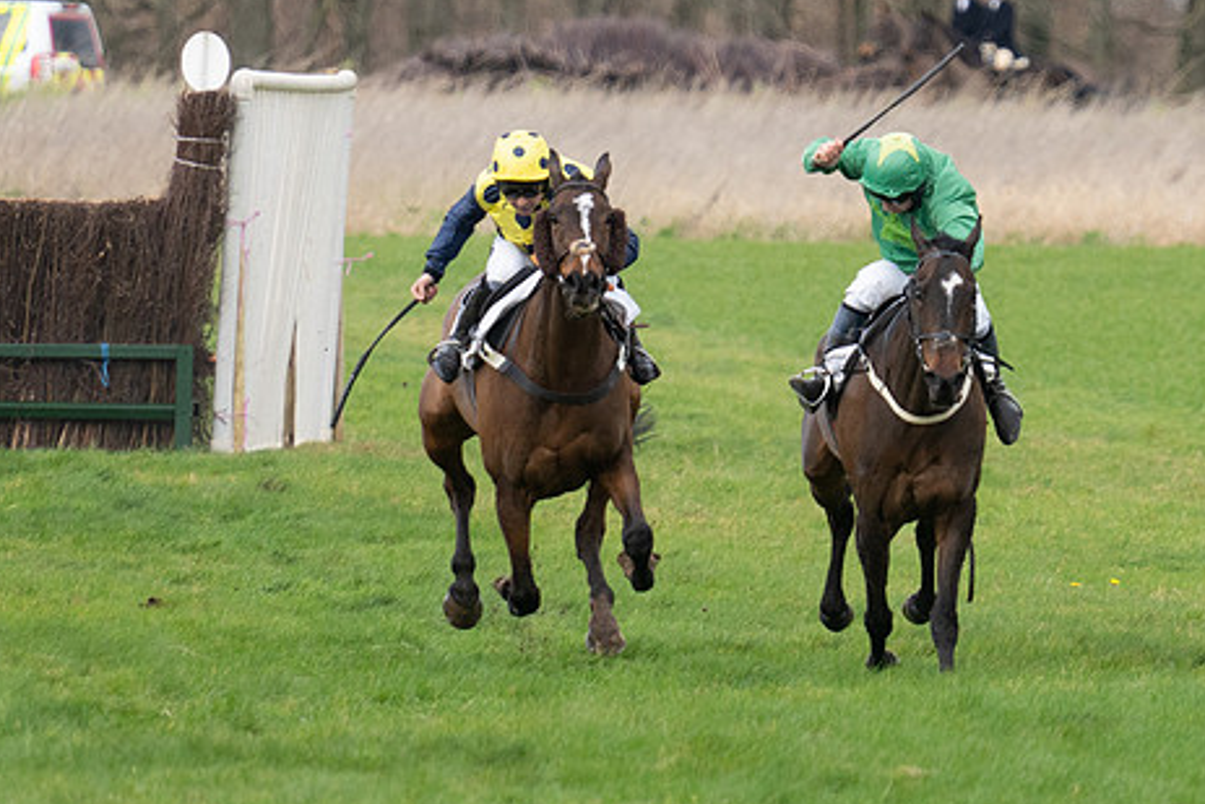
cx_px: 795
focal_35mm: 993
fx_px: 33246
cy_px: 473
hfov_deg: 2.1
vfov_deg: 1.4
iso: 500
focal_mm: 280
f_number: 4
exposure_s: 1/1250
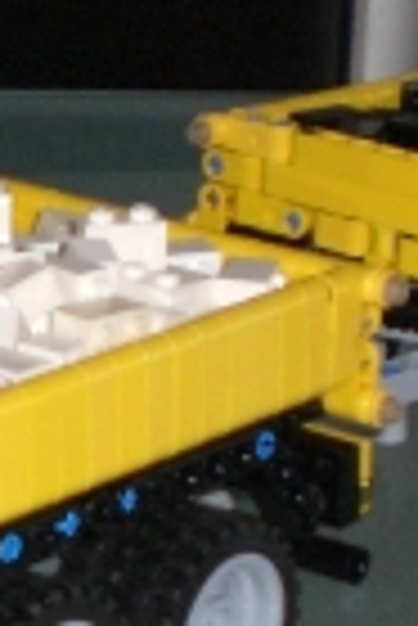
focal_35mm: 182
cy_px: 549
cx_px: -67
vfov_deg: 11.2
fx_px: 3162
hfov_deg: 7.5
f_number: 3.1
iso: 200
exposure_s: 1/60
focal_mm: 6.3
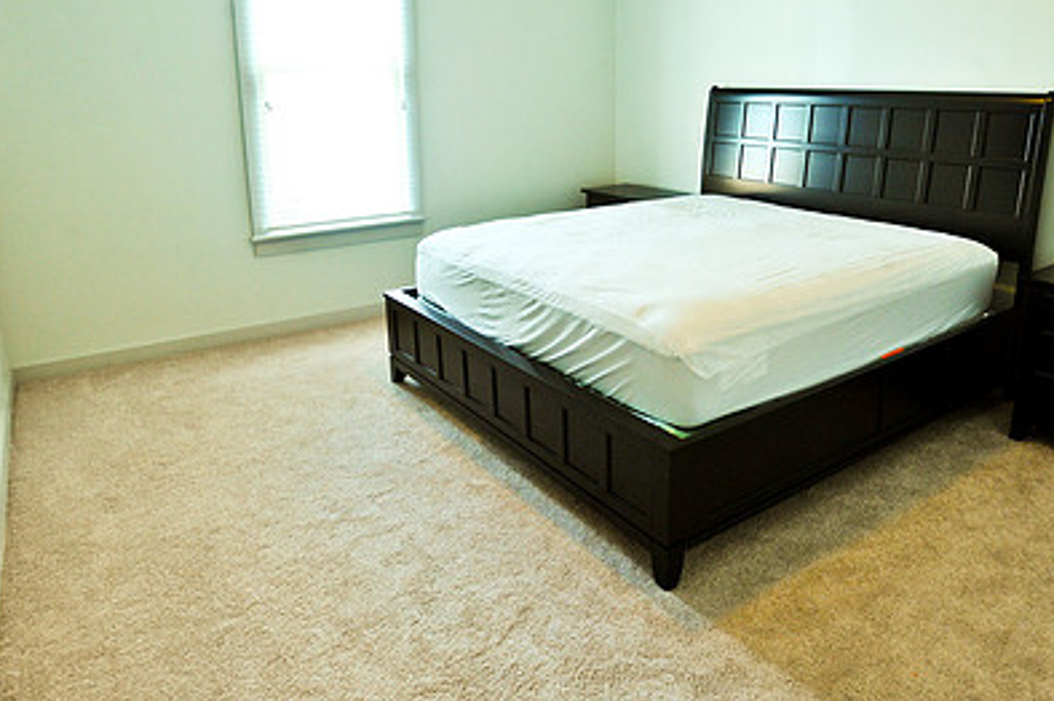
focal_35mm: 25
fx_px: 731
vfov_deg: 50.6
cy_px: 254
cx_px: 570
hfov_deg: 71.4
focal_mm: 17
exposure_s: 1/50
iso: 1250
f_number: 5.6
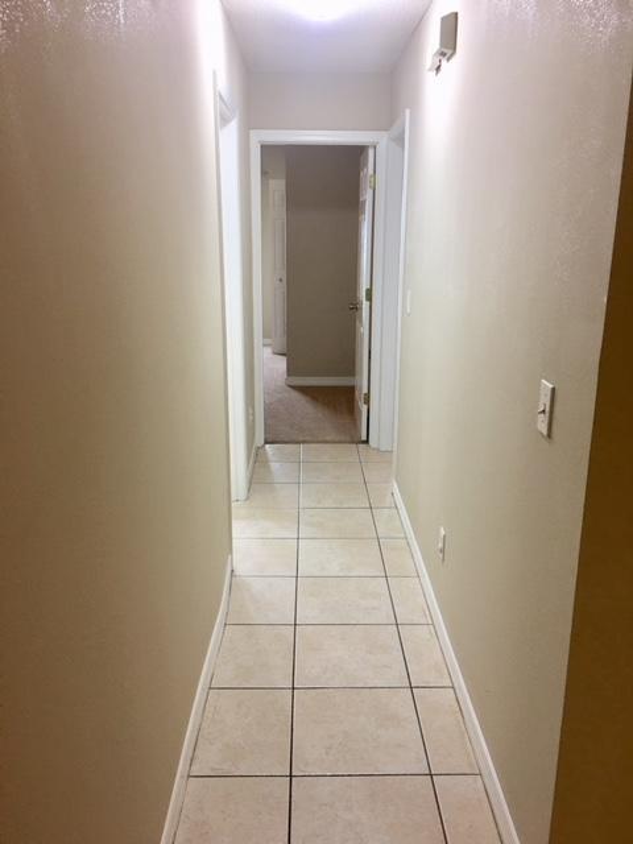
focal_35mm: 29
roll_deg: -0.7
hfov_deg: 48.2
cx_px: 316
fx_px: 707
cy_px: 422
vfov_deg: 61.7
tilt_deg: -13.8
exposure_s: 1/15
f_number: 2.2
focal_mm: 4.15
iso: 40
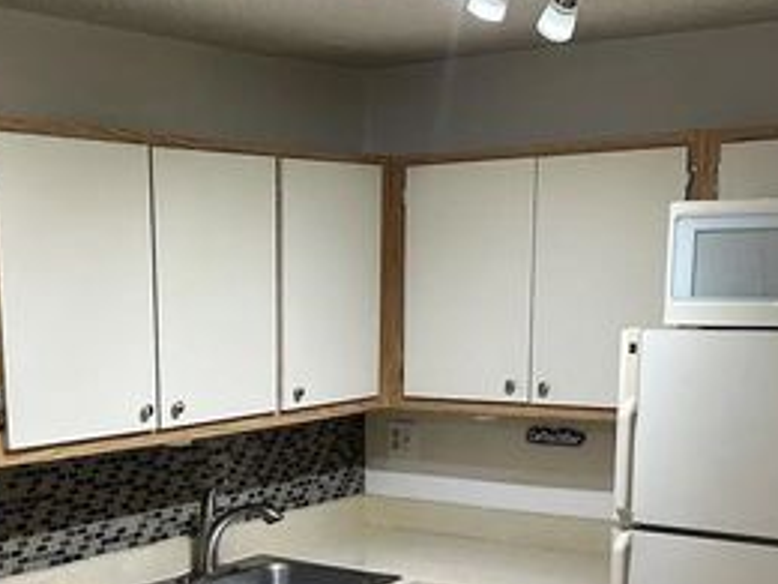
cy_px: 536
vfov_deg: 24.1
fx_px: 1326
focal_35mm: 59
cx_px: 290
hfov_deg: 32.5
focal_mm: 6.86
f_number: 1.78
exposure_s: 1/120
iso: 200
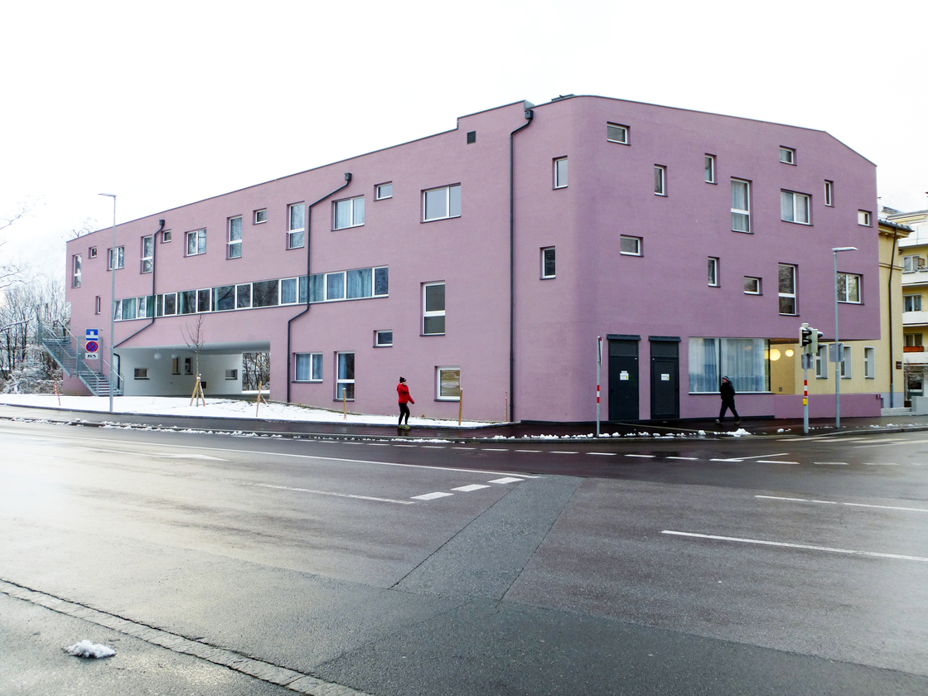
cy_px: 348
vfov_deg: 46.8
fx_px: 804
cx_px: 464
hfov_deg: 60.0
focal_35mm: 30
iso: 100
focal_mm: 5.4
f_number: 3.5
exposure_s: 1/100
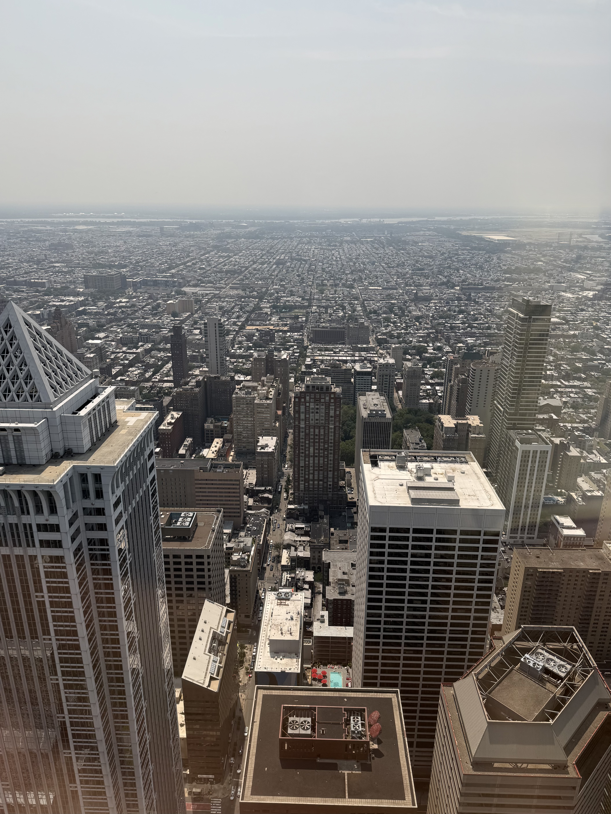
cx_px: 306
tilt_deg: -19.5
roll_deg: -1.9
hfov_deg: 56.8
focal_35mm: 24
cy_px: 407
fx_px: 565
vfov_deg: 71.6
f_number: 1.78
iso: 80
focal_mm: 6.76
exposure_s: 1/5319
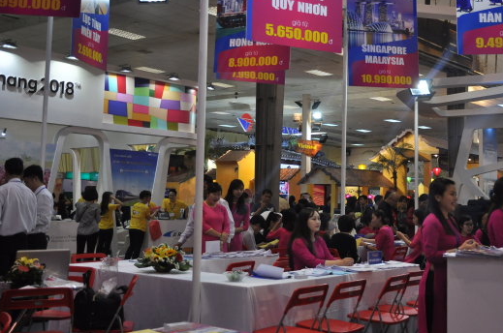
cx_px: 307
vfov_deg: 26.8
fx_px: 697
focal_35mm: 50
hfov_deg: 39.5
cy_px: 123
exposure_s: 1/250
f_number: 3.8
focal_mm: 26
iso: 800
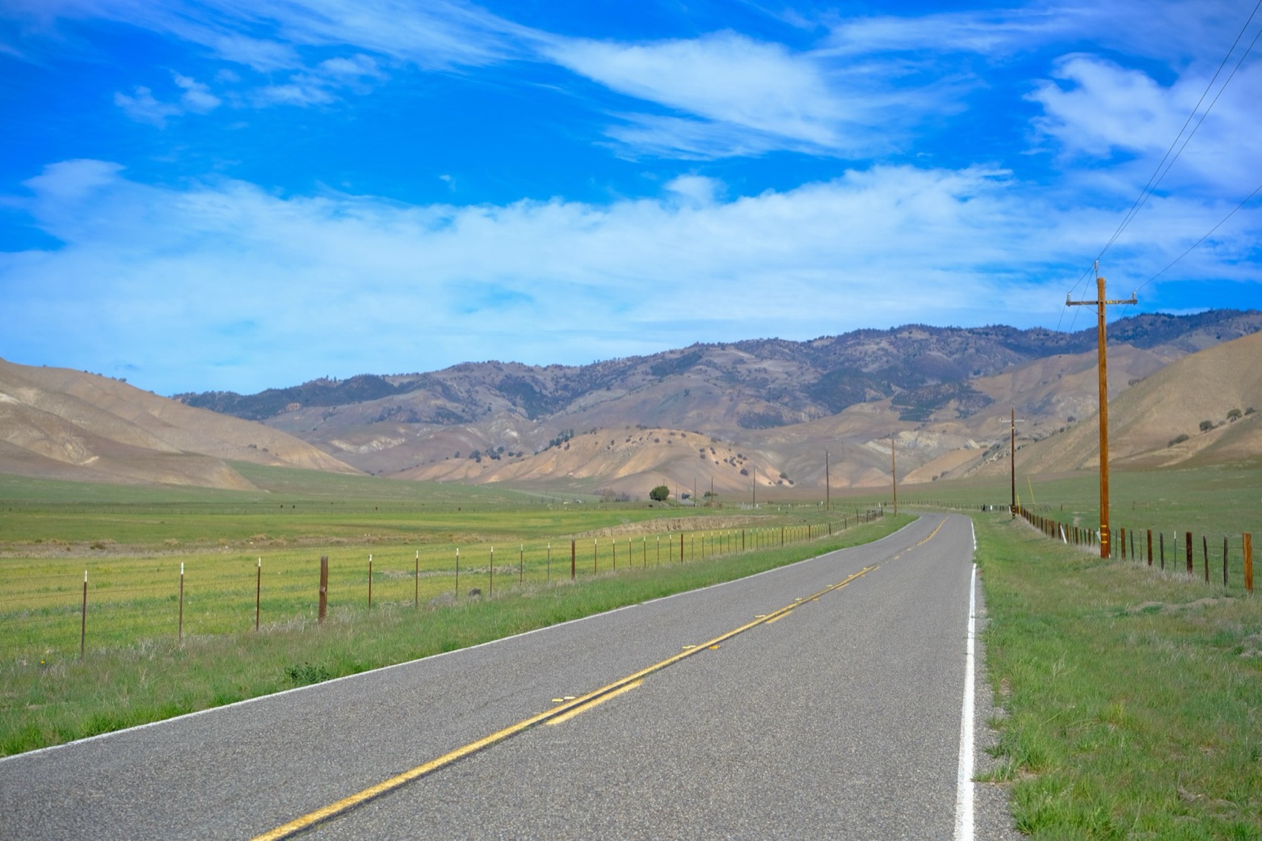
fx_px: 1752
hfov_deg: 39.6
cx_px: 631
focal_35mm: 50
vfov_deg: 27.0
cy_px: 420
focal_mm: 33
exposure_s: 1/4000
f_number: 2.5
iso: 160
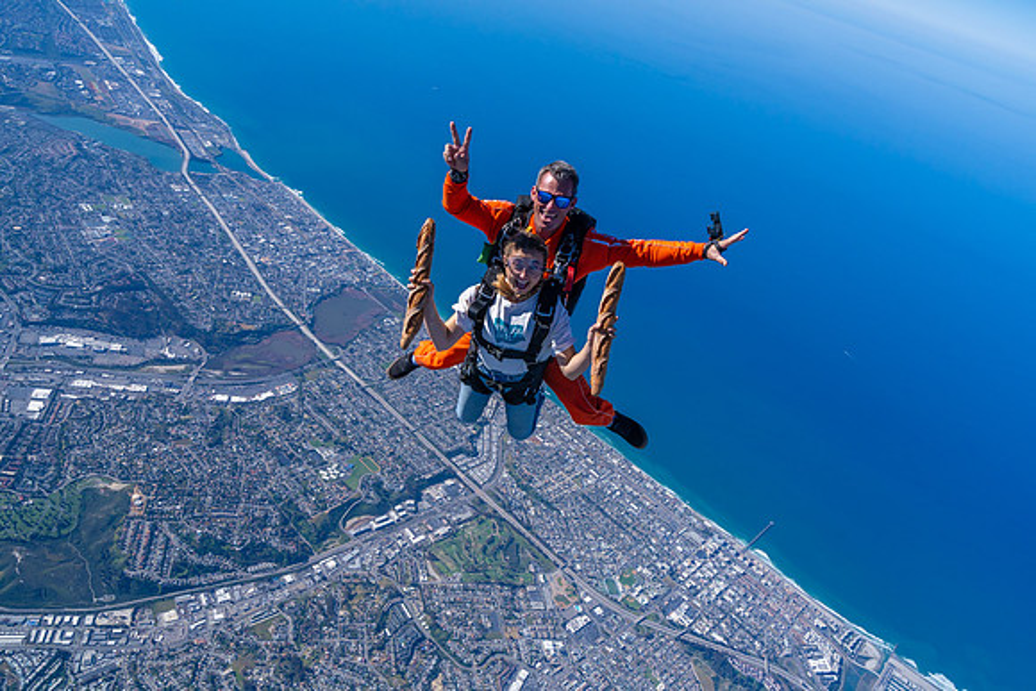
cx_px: 518
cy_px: 346
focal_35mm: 26
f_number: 11
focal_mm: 26
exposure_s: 1/1600
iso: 800
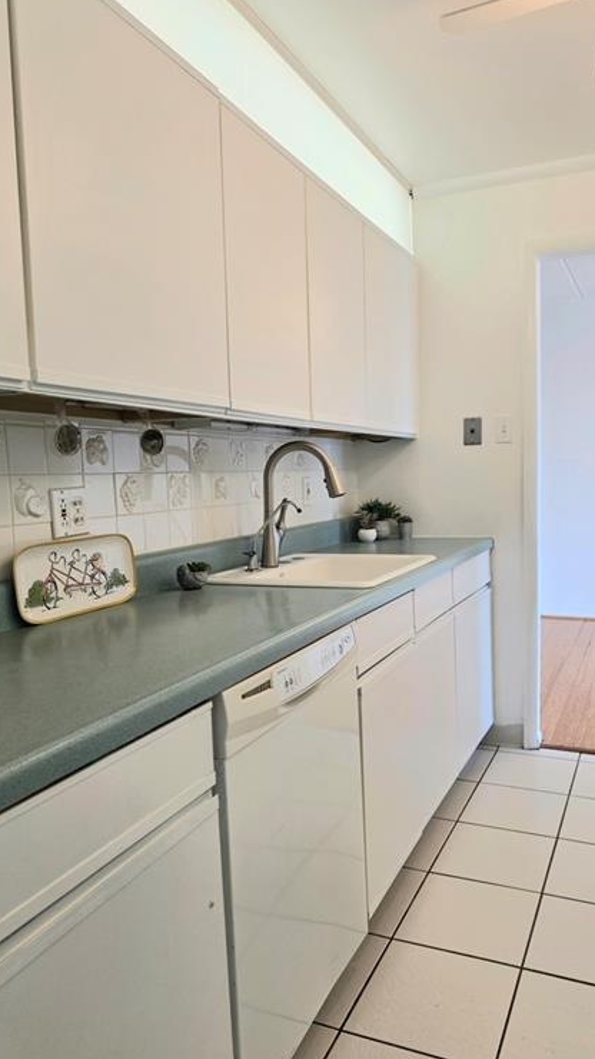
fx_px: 730
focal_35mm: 26
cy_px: 534
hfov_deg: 44.0
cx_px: 373
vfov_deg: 71.9
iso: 100
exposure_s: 1/120
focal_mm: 6.3
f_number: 1.7
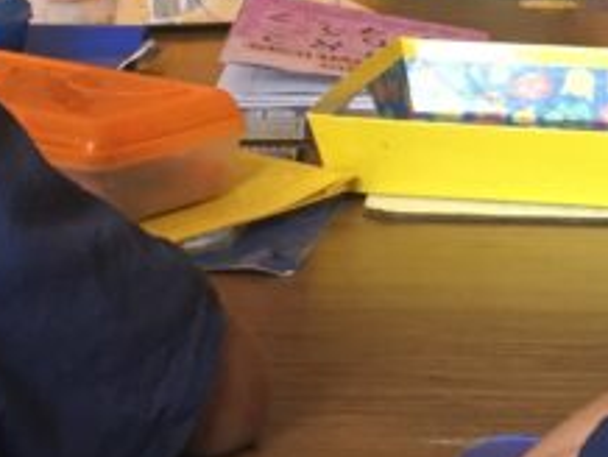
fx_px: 2391
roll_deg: -0.4
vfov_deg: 10.7
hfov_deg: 14.4
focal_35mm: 136
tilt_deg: -7.2
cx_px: 452
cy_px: -86
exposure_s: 1/30
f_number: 2.2
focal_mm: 4.15
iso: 160
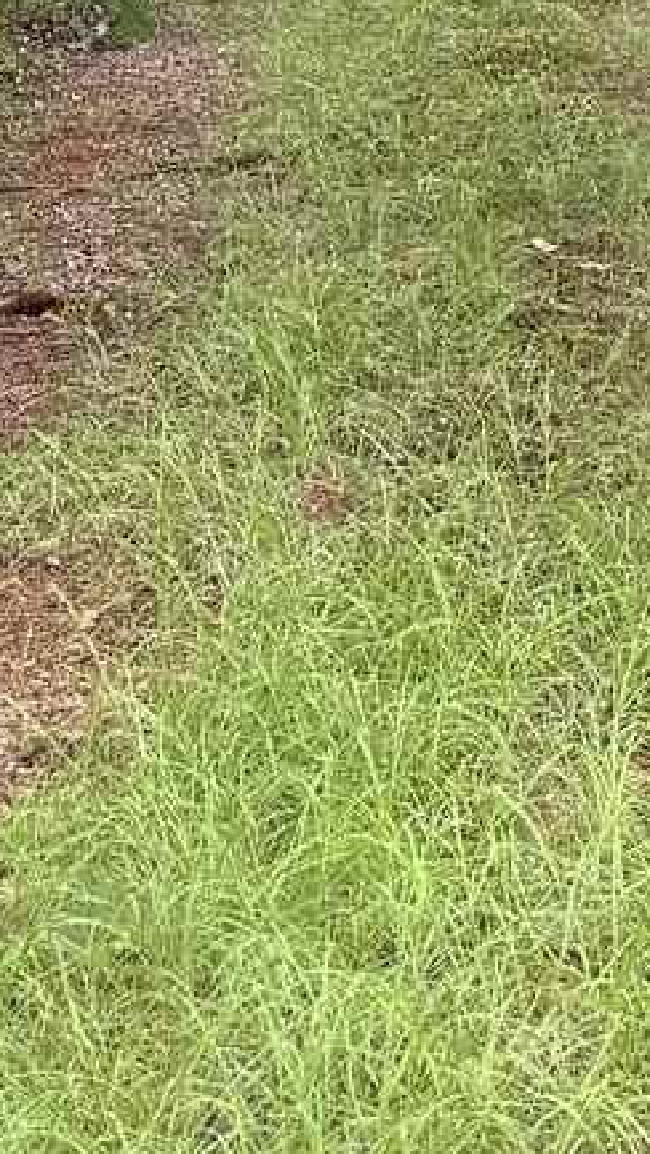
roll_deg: +1.3
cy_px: -525
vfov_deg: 14.5
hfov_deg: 8.7
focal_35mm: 139
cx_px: 666
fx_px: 4253
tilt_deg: -3.5
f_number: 1.78
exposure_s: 1/121
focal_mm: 6.76
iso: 50
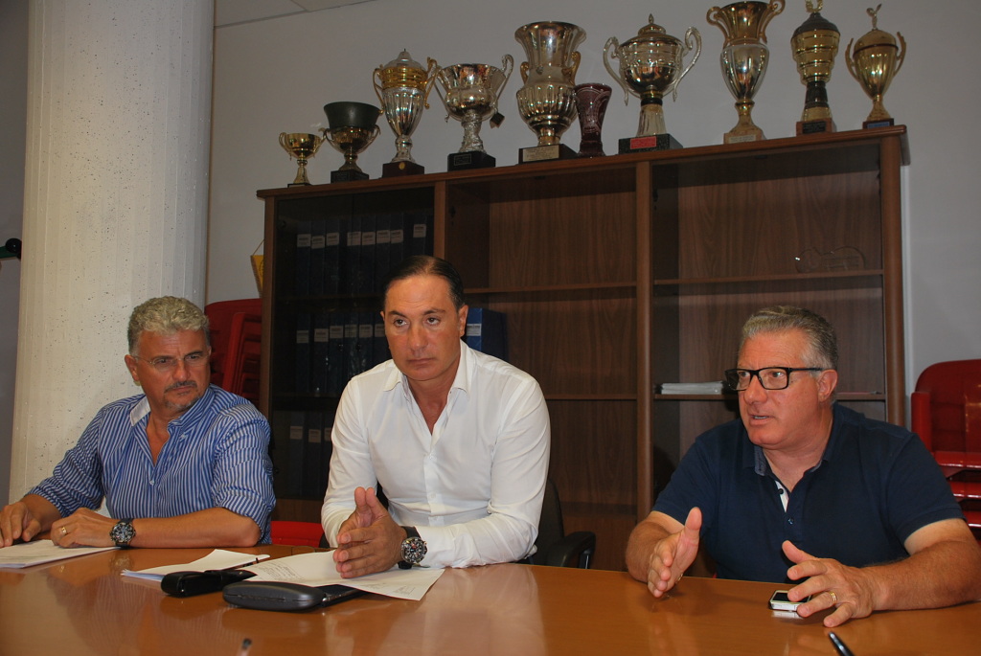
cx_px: 490
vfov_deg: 37.0
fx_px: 982
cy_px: 328
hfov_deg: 53.1
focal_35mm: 36
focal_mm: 24
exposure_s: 1/60
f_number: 4
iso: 200
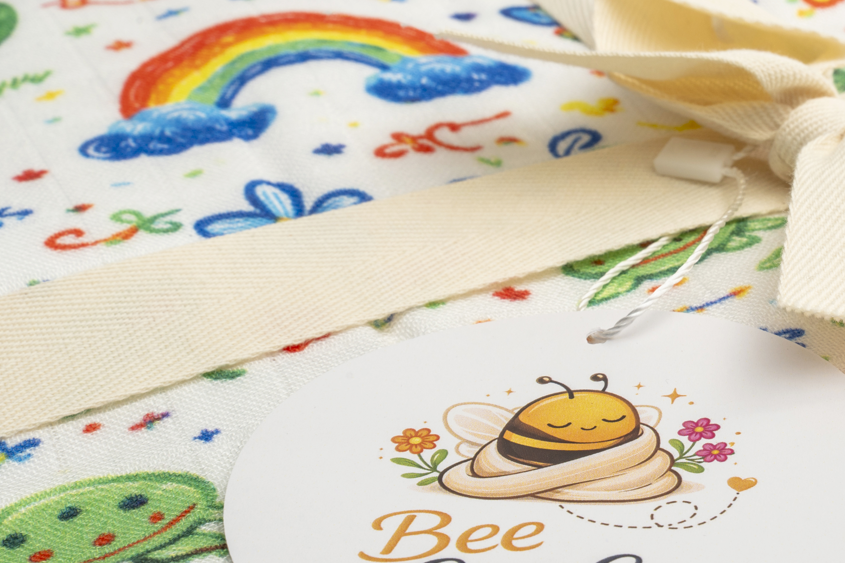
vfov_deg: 13.1
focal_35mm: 104
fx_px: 2440
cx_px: 733
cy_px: 277
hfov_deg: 19.4
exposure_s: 1/200
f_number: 18
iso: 160
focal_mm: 50
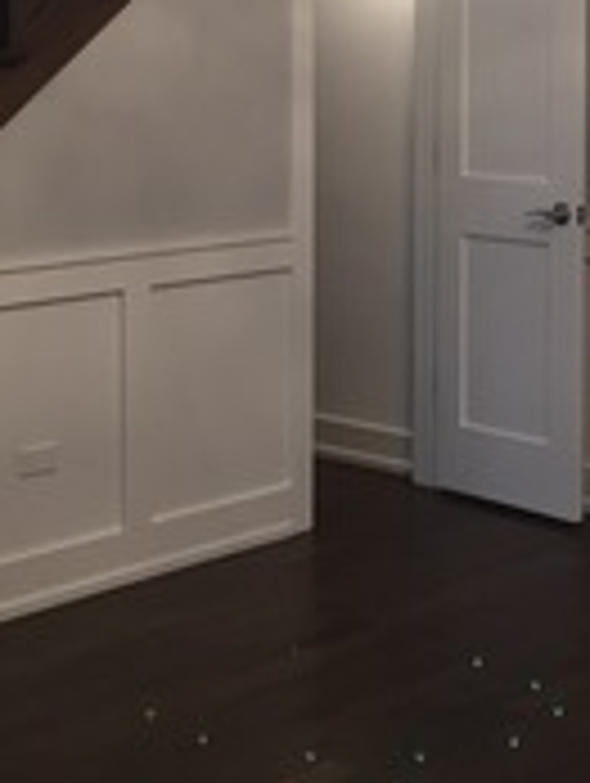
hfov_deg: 18.2
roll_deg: -0.2
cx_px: 513
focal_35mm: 80
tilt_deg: -2.9
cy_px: 140
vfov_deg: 24.0
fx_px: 1814
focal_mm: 4.15
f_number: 2.2
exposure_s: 1/33
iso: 80
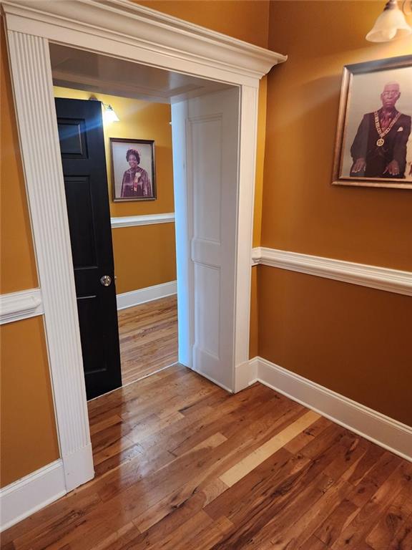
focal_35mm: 23
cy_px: 275
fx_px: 365
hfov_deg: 58.9
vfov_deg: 73.9
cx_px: 206
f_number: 1.8
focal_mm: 6.4
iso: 800
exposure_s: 1/120
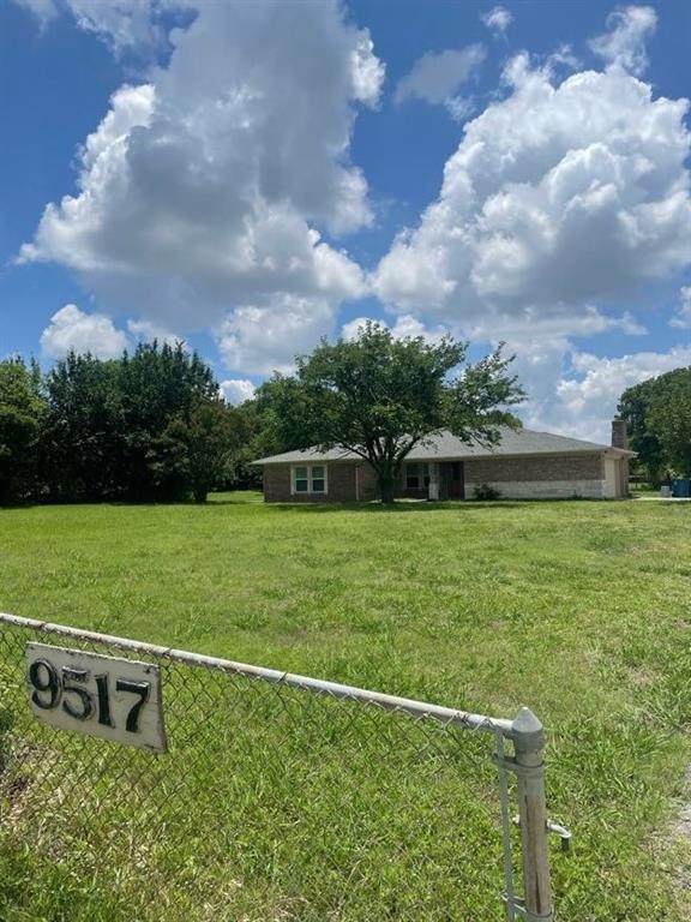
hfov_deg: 53.1
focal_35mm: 26
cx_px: 346
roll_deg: +2.8
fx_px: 692
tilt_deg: +4.0
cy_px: 461
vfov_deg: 67.3
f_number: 1.6
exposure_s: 1/6135
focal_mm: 4.2
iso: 32
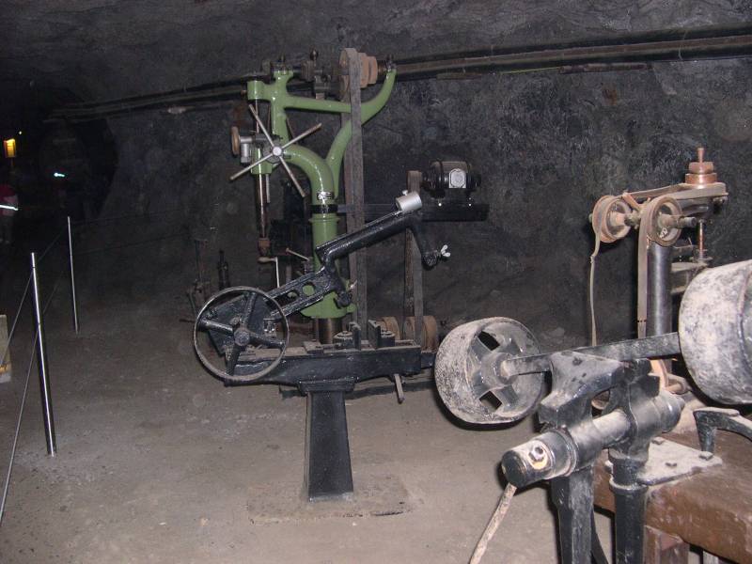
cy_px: 282
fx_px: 826
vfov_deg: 37.7
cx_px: 376
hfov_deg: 49.0
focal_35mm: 38
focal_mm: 8
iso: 400
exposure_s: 1/60
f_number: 2.8
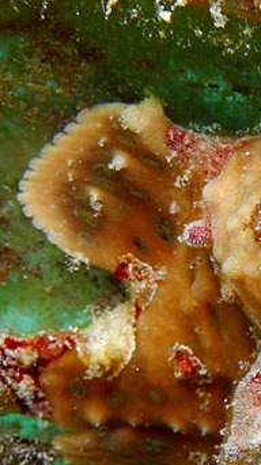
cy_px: 354
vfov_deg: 22.5
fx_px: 1158
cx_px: 304
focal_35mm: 94
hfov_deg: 12.6
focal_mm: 8.8
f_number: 8
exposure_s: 1/200
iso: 100
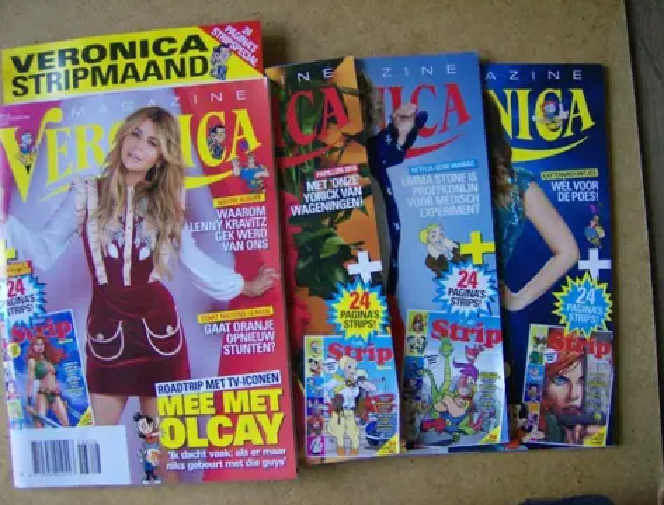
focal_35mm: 36
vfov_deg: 40.0
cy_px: 252
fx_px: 694
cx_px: 332
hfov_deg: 51.1
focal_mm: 6
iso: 200
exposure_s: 1/26.2
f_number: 2.8
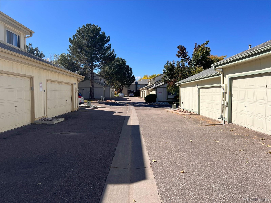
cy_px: 102
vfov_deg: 53.1
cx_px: 136
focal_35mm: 26
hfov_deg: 67.3
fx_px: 204
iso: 50
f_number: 1.5
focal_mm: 5.7
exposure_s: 1/3831
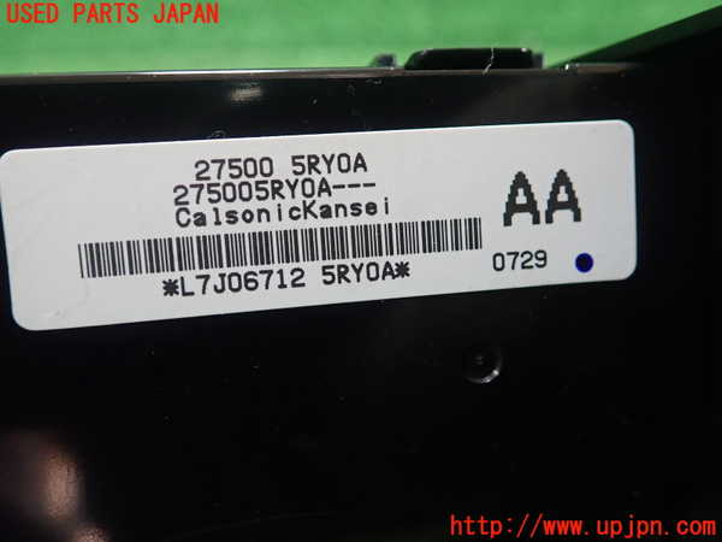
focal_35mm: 30
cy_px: 271
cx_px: 361
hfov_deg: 60.0
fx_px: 626
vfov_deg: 46.8
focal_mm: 5.5
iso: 400
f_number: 2.3
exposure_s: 1/125
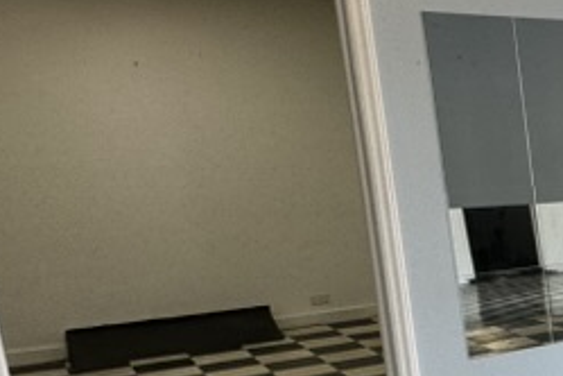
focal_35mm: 60
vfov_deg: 22.3
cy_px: 313
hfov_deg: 22.7
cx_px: 961
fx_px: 938
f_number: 2.2
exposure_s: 1/120
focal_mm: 2.22
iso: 100
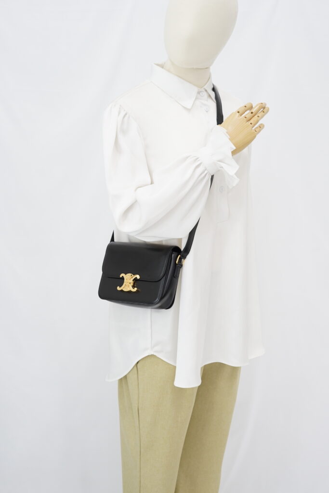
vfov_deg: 39.6
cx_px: 164
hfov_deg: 27.0
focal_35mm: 50
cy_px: 246
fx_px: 685
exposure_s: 1/10
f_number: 5.6
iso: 640
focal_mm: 50
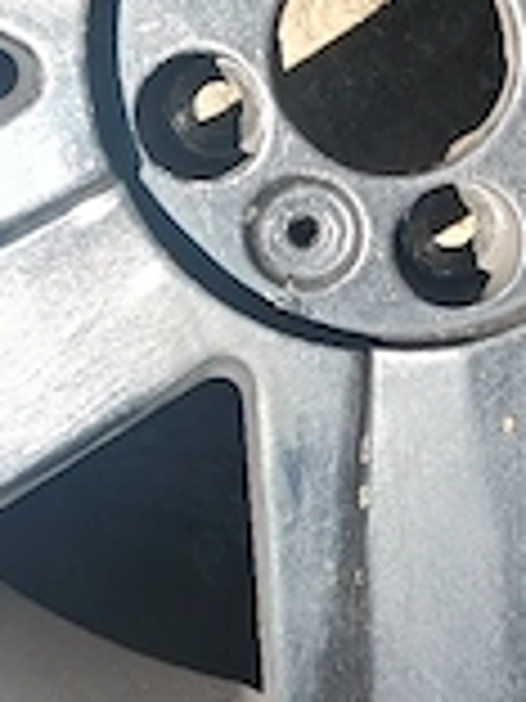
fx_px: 1398
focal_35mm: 69
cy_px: 162
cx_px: 418
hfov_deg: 21.1
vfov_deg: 27.7
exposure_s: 1/227
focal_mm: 3.98
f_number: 1.8
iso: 50
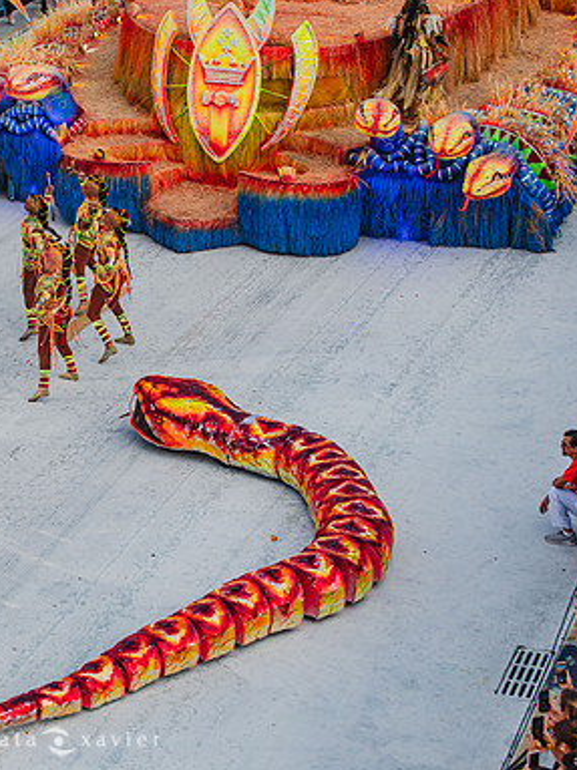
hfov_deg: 14.3
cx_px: 54
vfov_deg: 19.3
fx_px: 2268
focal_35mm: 102
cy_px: 387
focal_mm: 70
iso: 200
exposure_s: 1/800
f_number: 5.6
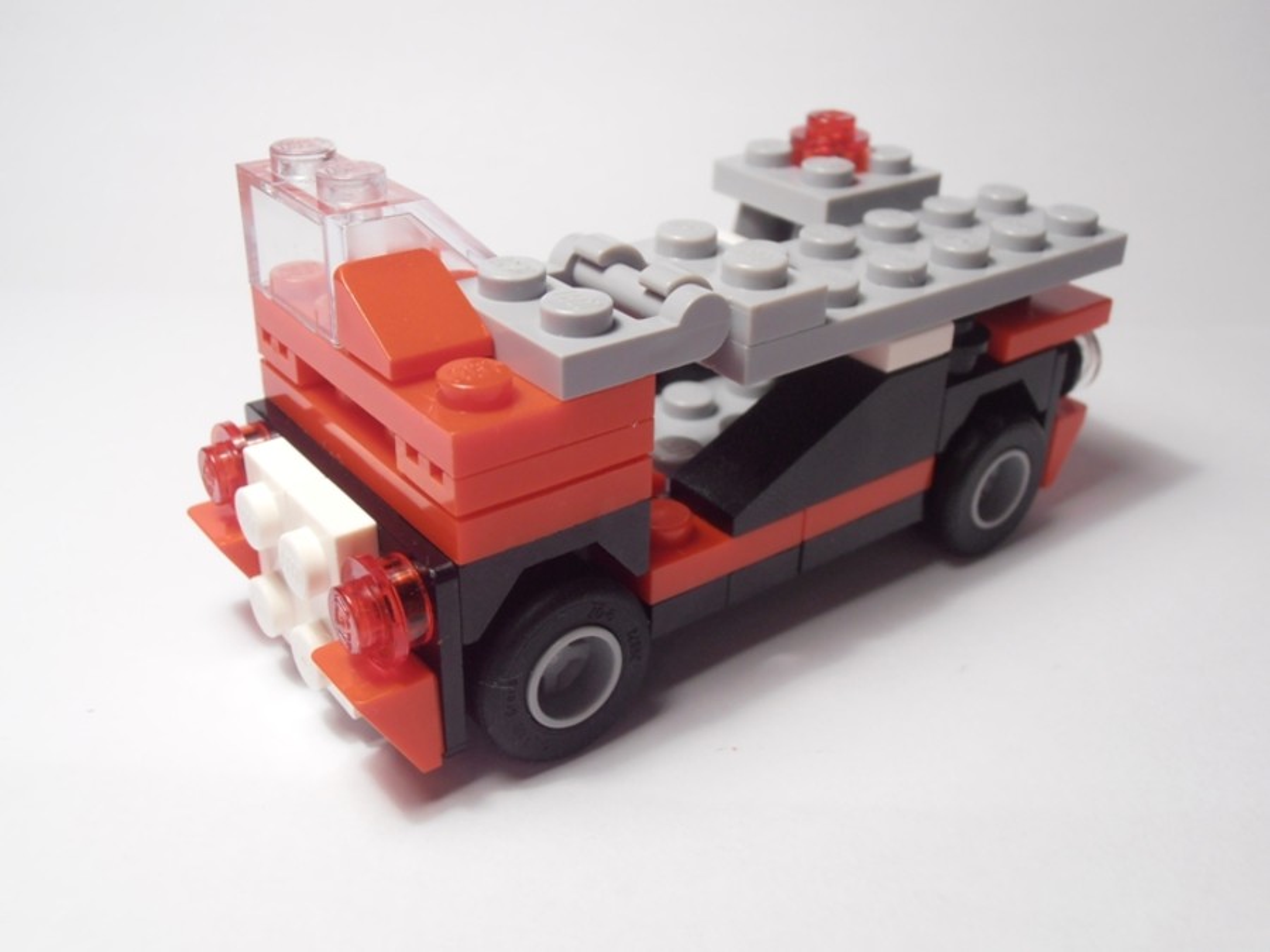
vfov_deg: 38.7
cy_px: 476
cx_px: 635
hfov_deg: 50.1
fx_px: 1357
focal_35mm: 37
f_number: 3.9
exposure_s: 1/40
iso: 100
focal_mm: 6.61
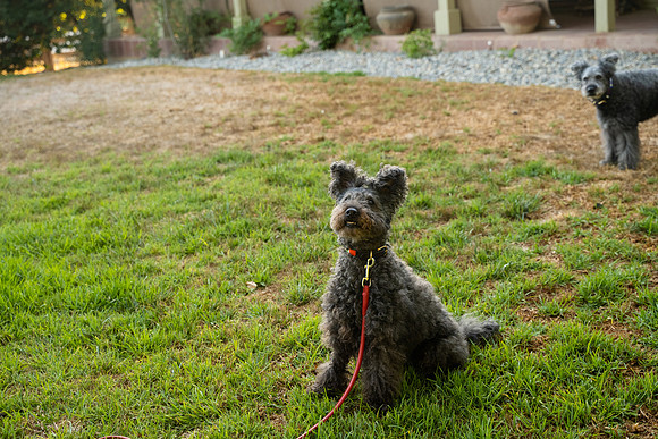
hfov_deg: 41.1
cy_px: 220
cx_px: 329
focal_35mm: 48
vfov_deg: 28.1
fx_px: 877
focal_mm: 48
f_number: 4
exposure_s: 1/500
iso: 800
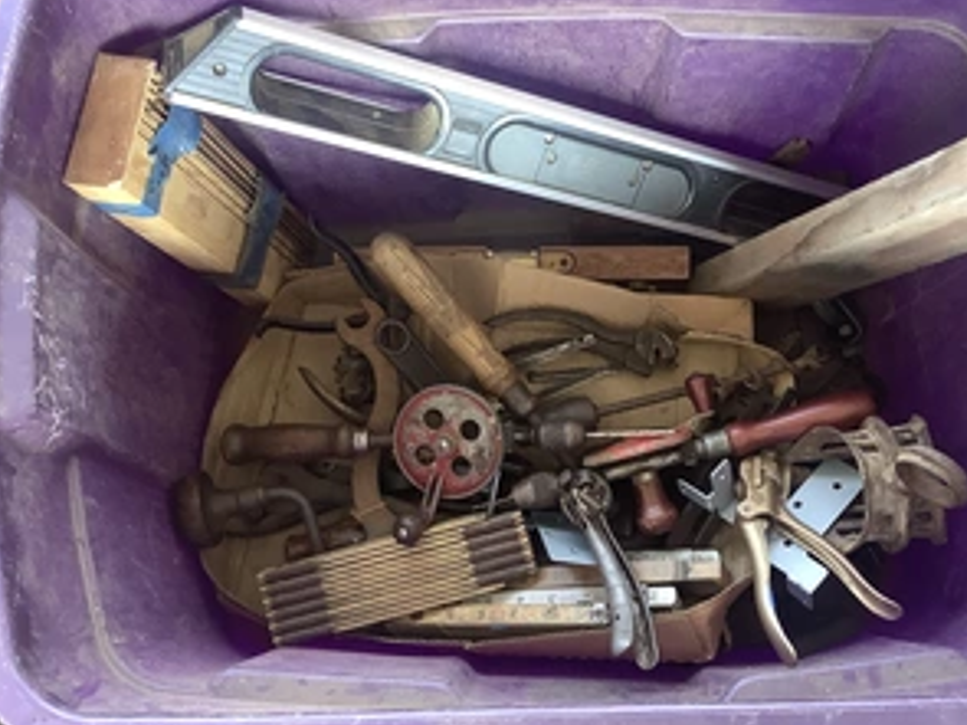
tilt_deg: -79.5
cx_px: 554
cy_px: 335
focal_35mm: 42
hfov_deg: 44.7
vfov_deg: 34.3
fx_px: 1173
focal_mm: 3.3
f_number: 2.4
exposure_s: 1/60
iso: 80
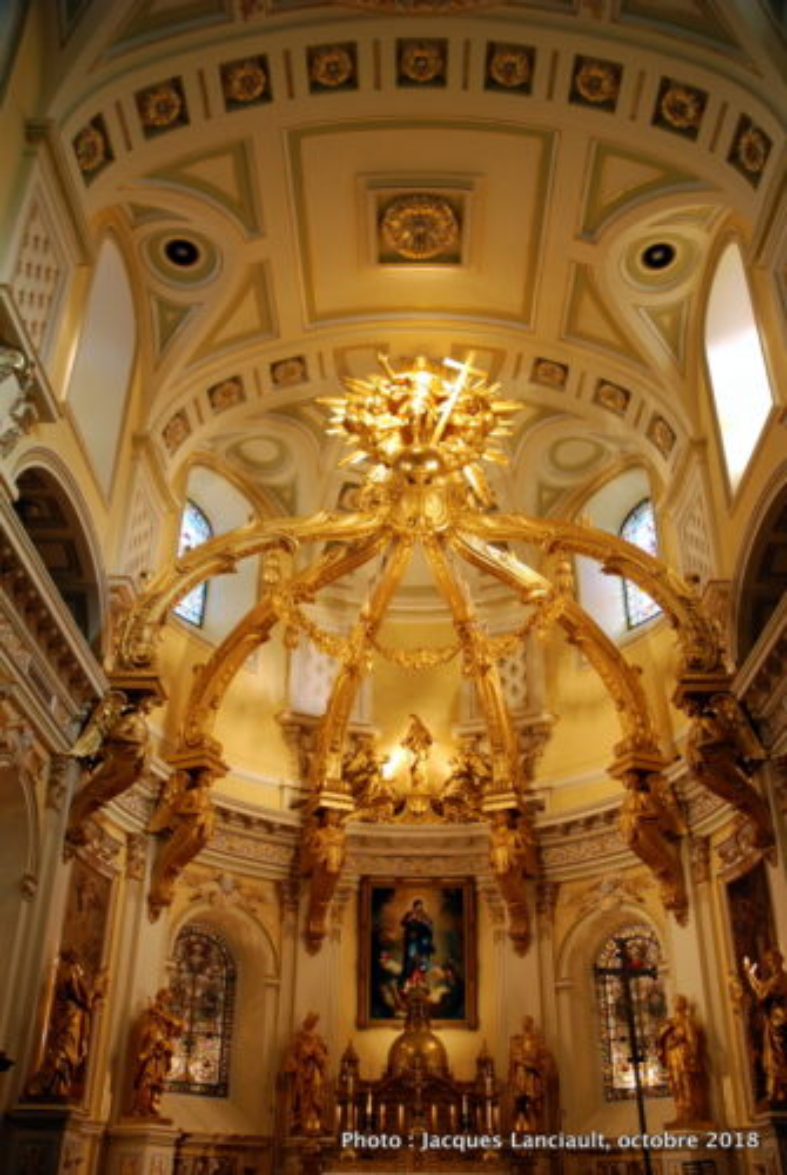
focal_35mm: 33
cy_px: 588
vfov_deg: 57.2
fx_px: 1078
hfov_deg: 40.1
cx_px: 394
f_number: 3.8
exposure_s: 1/50
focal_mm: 22
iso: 800
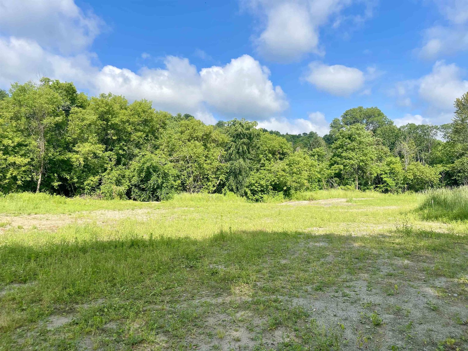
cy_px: 176
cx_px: 234
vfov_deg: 54.9
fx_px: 338
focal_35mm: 25
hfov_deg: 69.4
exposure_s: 1/3003
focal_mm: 5.1
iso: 32
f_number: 1.6
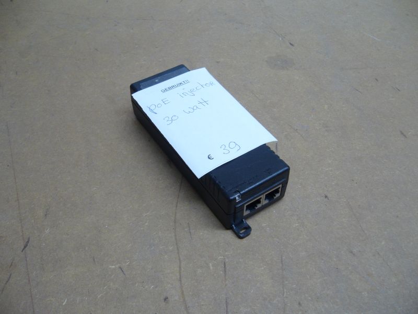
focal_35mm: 35
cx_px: 209
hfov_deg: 52.6
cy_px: 157
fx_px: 423
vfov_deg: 40.7
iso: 80
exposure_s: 1/25
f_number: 2.8
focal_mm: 5.8
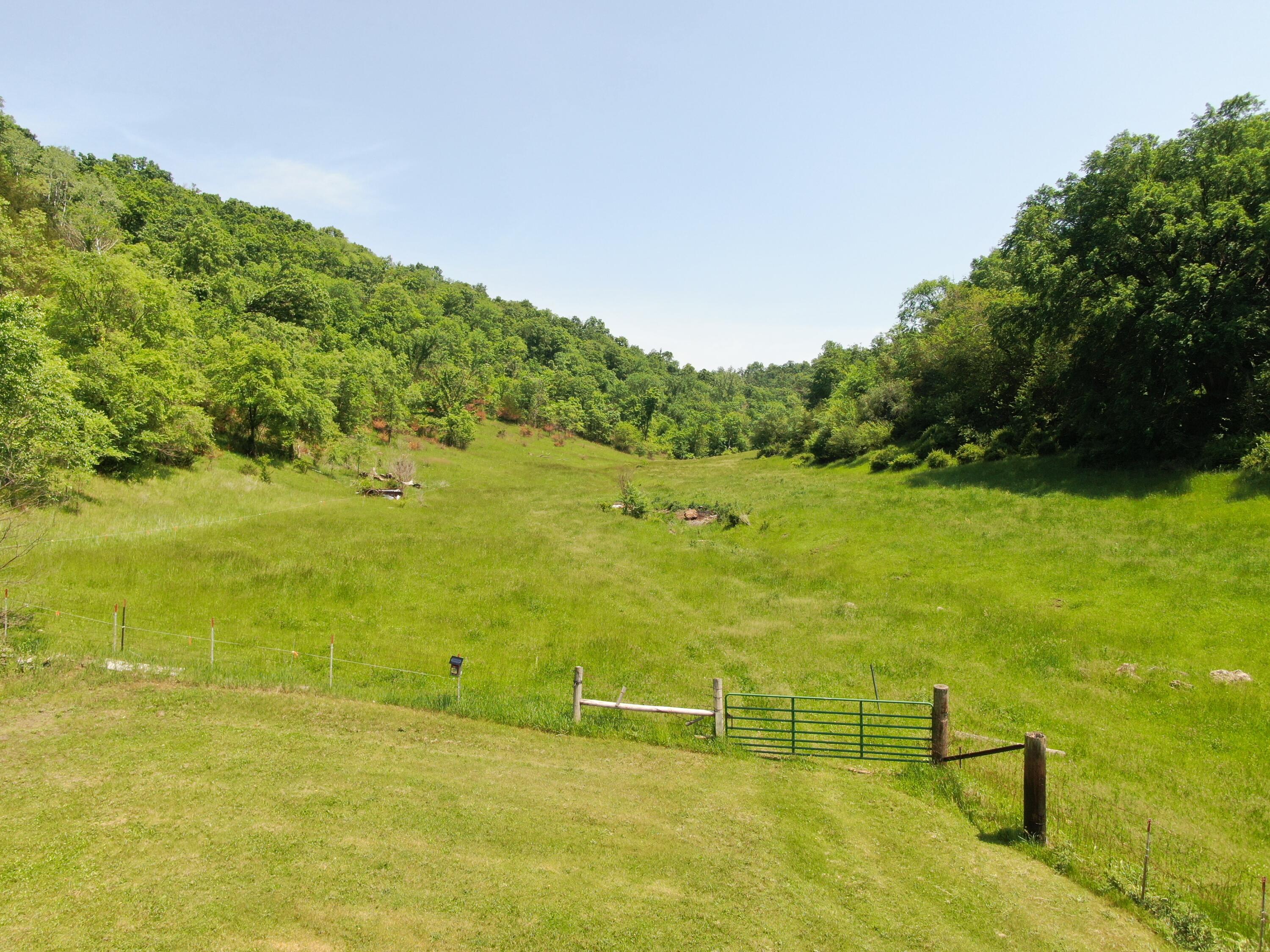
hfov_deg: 71.6
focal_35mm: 24
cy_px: 476
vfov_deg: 56.8
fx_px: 881
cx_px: 635
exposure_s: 1/640
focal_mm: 4.39
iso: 100
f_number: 2.8
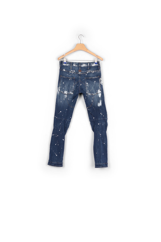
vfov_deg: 50.7
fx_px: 255
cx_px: 80
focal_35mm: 38
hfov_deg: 35.0
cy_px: 121
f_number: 11
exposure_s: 1/125
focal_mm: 38
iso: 100
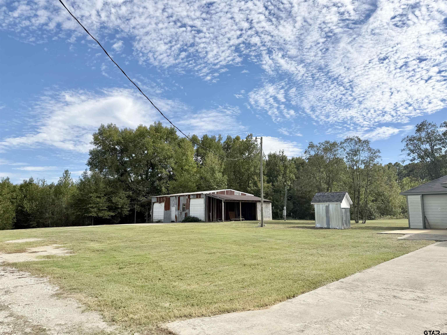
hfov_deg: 71.6
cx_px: 224
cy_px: 168
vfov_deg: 56.8
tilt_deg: +7.5
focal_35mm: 24
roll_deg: +0.7
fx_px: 310
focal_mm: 6.76
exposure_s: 1/6711
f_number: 1.78
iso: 80
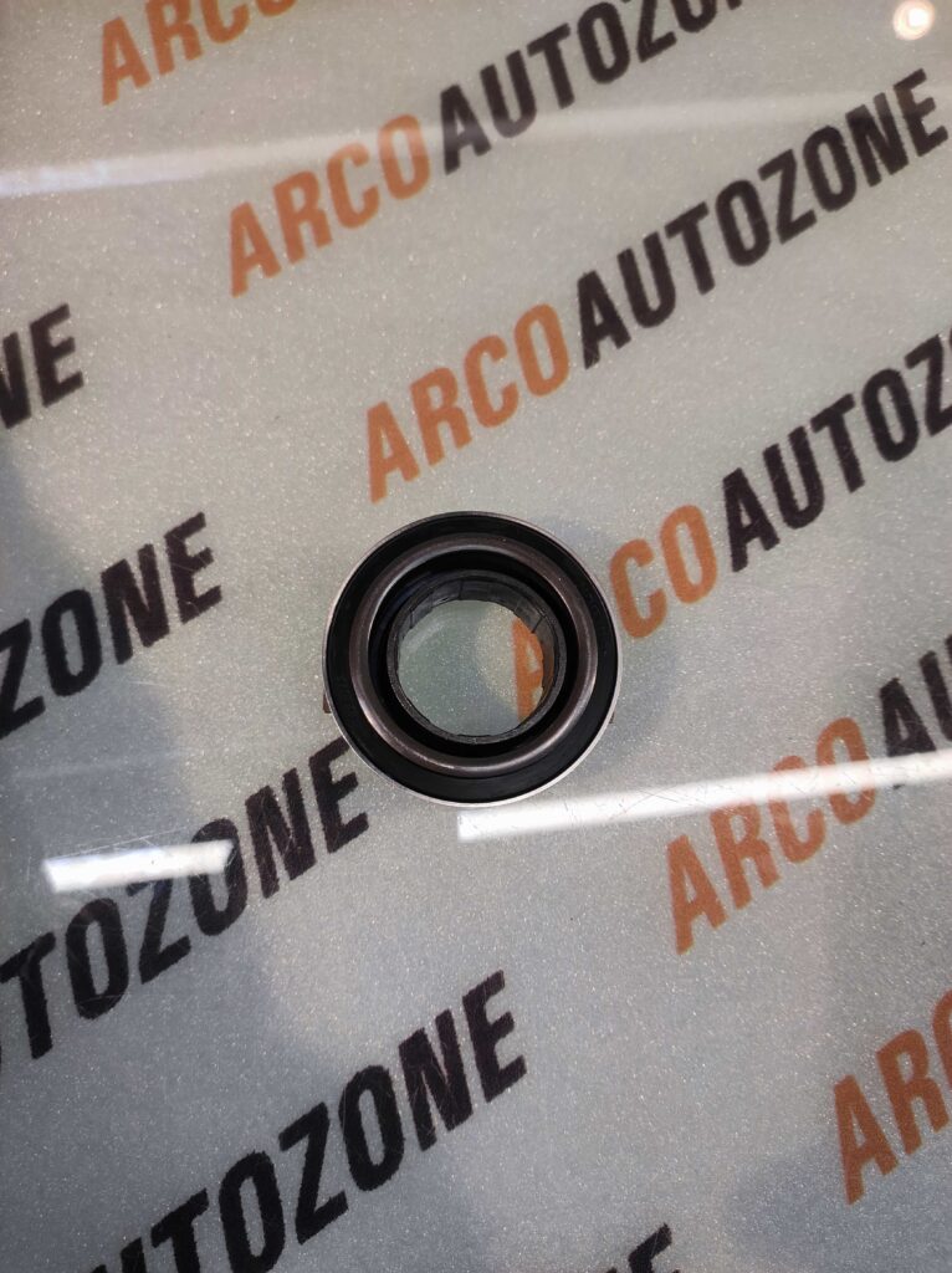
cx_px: 476
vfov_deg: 91.1
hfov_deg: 74.6
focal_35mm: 17
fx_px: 624
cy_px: 636
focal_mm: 4.74
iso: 183
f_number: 1.79
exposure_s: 1/50
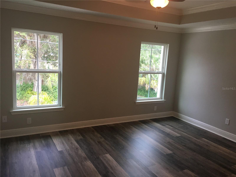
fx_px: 198
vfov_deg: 48.2
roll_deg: -3.9
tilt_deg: -9.4
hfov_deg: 61.7
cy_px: 88
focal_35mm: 29
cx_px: 118
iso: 40
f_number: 2.2
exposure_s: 1/30
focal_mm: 4.15
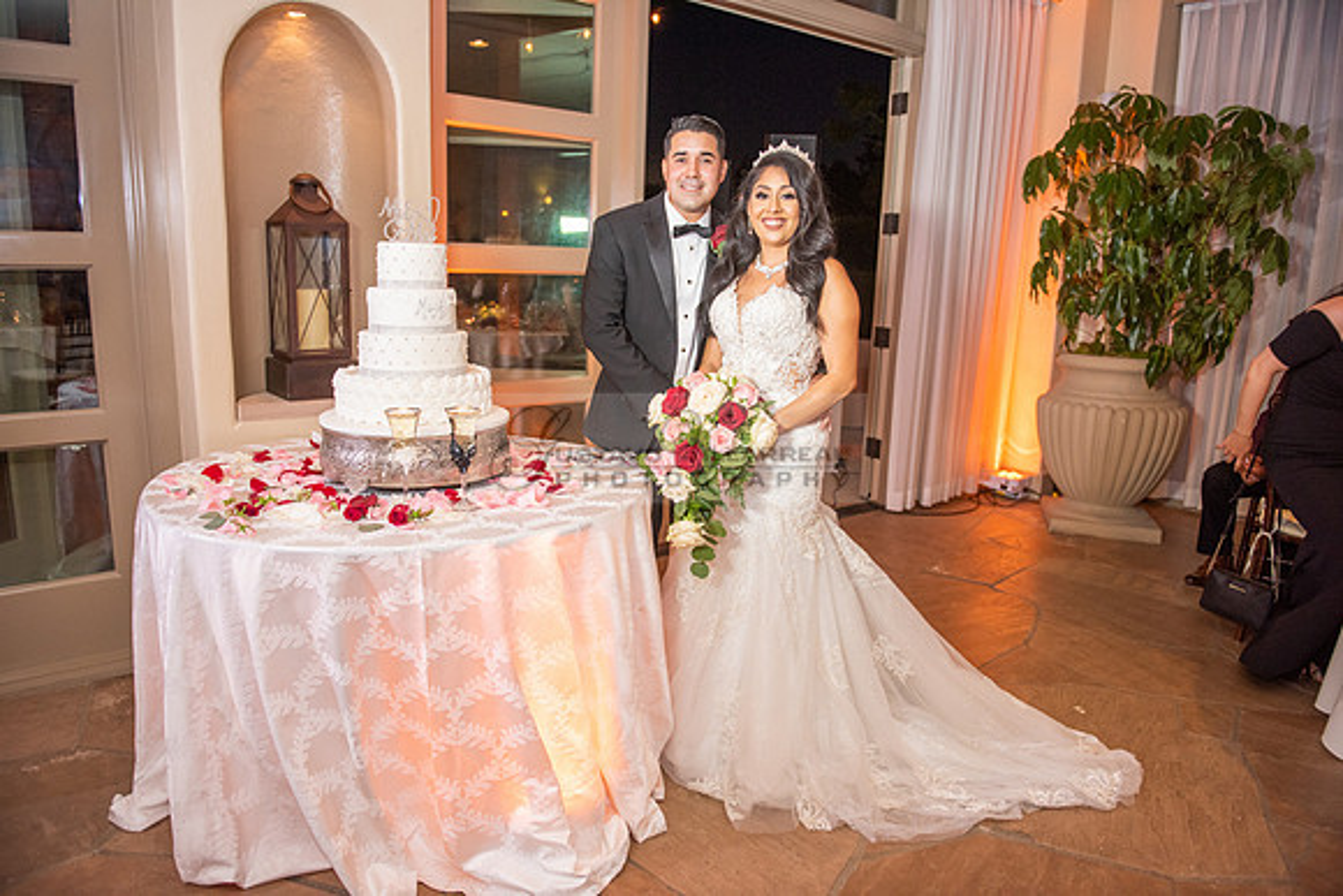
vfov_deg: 53.2
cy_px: 448
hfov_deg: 73.7
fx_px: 896
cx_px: 672
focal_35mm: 24
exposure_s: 1/125
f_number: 2.8
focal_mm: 24
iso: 1250
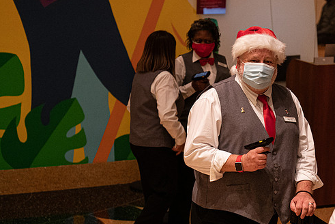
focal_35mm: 121
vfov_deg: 11.3
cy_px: 150
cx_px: 258
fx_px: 1127
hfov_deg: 16.8
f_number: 3.2
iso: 4000
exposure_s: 1/200
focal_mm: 70
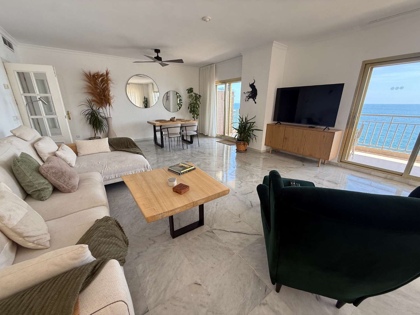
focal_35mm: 14
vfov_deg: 85.7
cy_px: 158
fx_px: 170
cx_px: 210
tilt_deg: -16.9
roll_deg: +1.4
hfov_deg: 102.1
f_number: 2.2
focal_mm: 2.22
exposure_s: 1/105
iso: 50
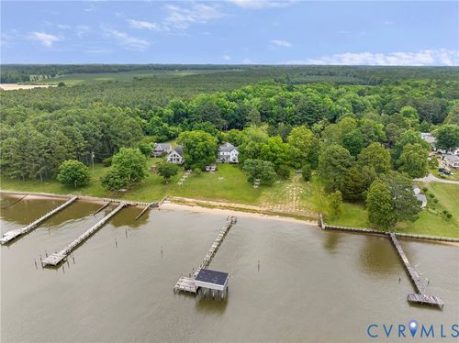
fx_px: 318
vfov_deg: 56.7
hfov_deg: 71.6
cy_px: 172
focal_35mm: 24
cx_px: 230
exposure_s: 1/20
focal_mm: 12.29
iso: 100
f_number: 2.8
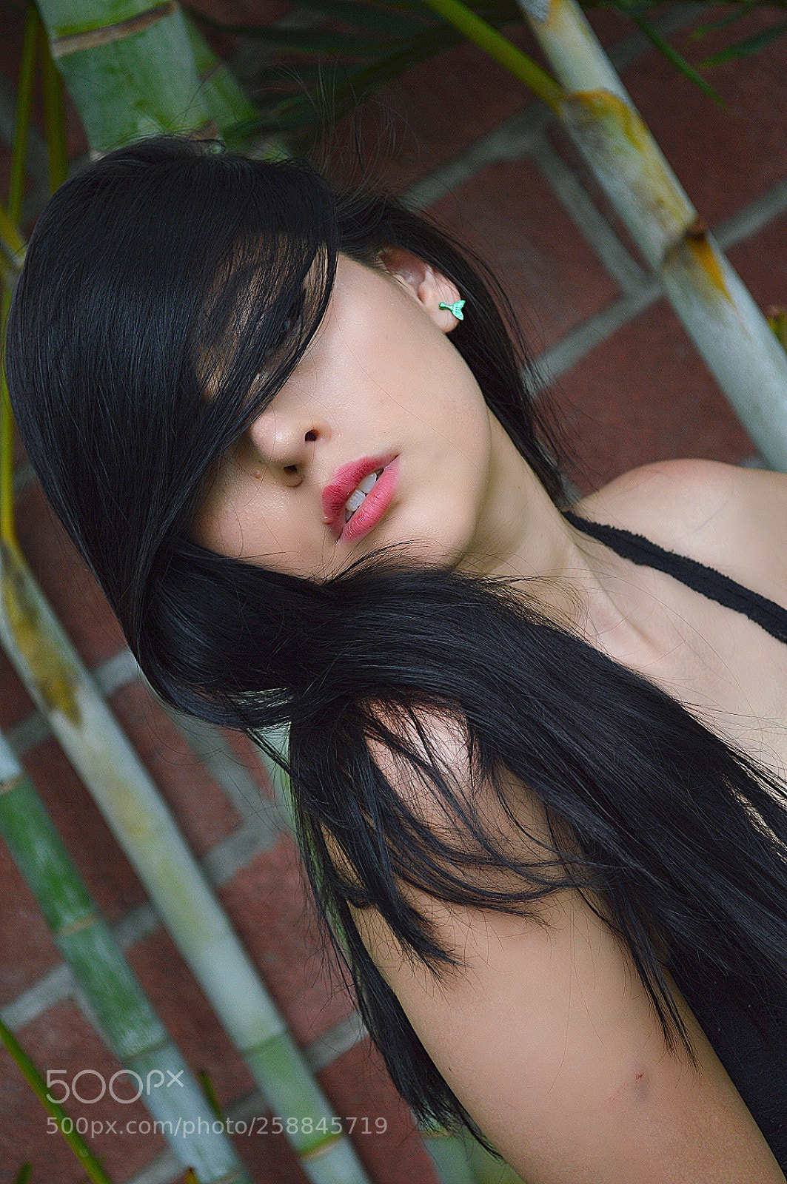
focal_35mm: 82
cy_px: 592
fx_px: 2712
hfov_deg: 16.5
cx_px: 394
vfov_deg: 24.6
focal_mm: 55
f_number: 5.6
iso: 200
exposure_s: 1/250
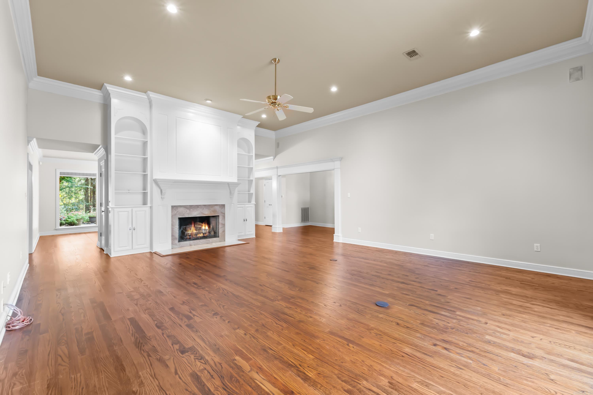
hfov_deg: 100.4
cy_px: 198
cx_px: 296
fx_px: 247
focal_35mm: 15
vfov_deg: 77.3
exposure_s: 1
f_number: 8
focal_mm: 10
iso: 320
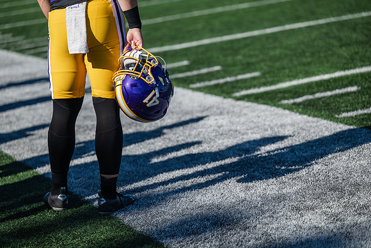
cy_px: 124
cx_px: 186
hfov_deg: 17.1
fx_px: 1237
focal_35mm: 120
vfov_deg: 11.4
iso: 80
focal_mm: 120
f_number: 3.2
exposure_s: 1/1250
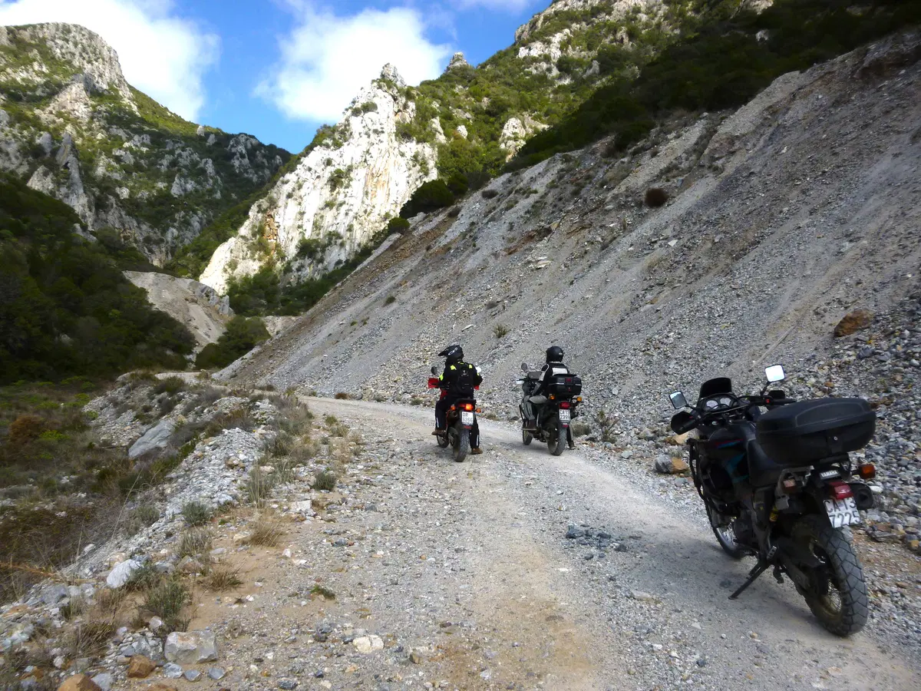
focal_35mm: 25
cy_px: 346
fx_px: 665
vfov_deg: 54.9
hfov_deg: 69.4
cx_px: 460
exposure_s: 1/1300
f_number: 3.1
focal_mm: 4.5
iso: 100
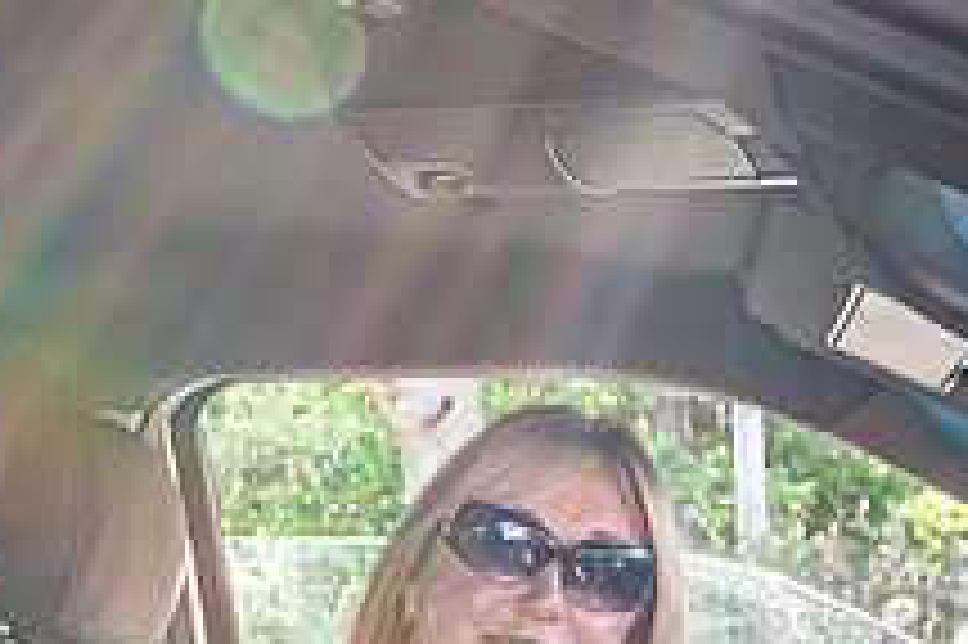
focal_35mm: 89
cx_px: -131
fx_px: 2391
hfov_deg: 21.5
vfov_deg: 15.1
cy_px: 651
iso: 200
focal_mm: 22
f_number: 5.6
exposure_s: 1/125
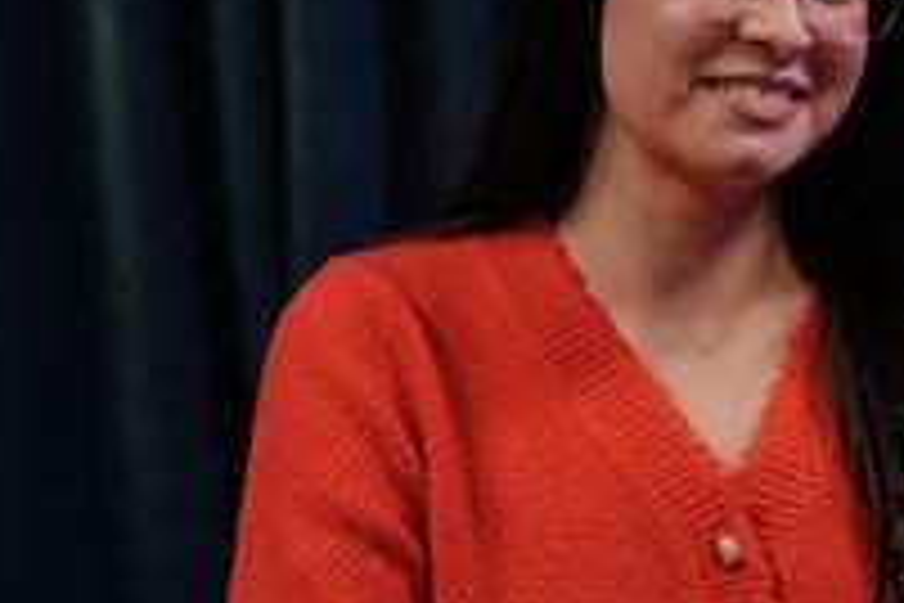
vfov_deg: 9.9
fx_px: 3490
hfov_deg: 14.6
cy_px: 281
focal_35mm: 139
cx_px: 796
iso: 2000
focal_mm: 70
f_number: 2.8
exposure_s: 1/320
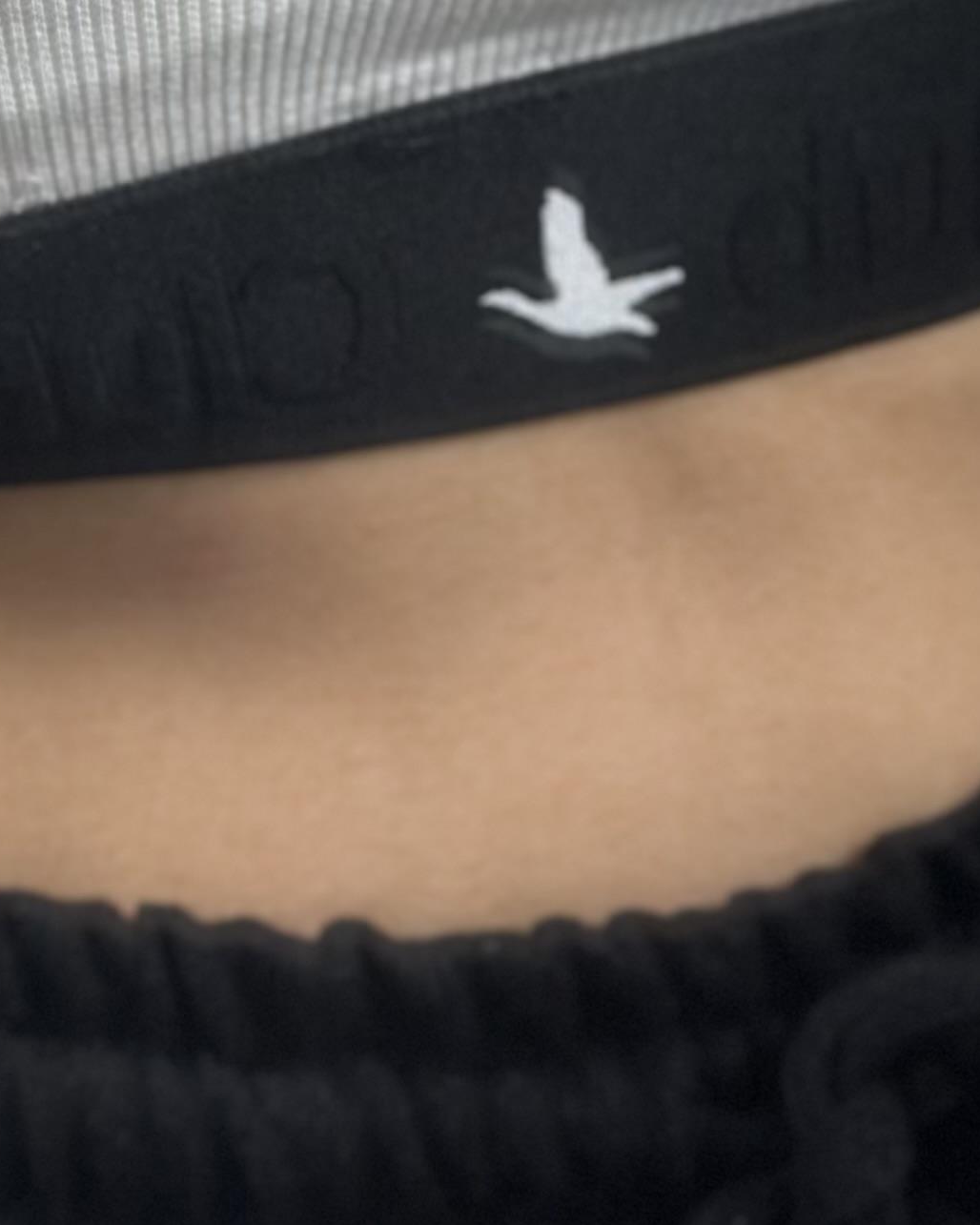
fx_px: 5330
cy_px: -610
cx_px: 344
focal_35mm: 147
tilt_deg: -42.6
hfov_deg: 10.5
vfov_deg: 12.5
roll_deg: -0.8
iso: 64
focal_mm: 6.86
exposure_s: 1/144
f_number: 1.78
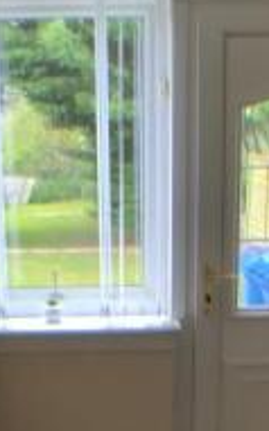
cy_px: 299
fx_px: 1105
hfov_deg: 13.9
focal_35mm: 94
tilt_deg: -12.5
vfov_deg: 22.0
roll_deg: +2.3
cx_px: 107
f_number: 1.8
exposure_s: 1/60
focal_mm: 3
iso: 100
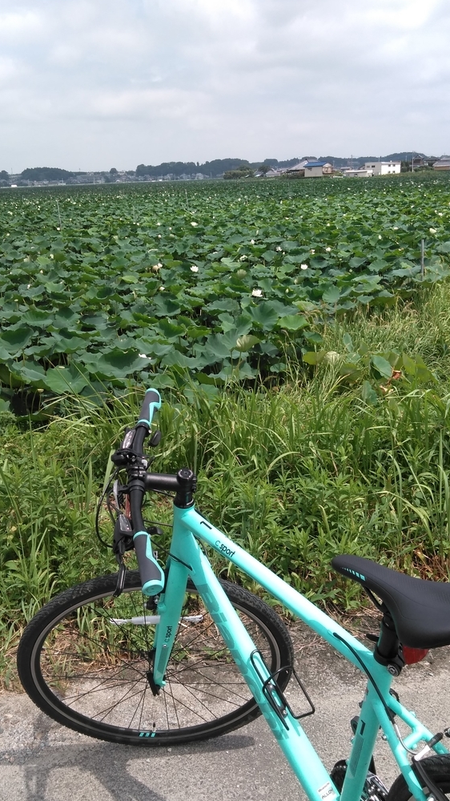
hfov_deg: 34.6
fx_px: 722
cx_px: 204
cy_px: 406
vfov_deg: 58.0
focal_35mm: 34
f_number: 2.2
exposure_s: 1/855
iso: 38
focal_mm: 3.46
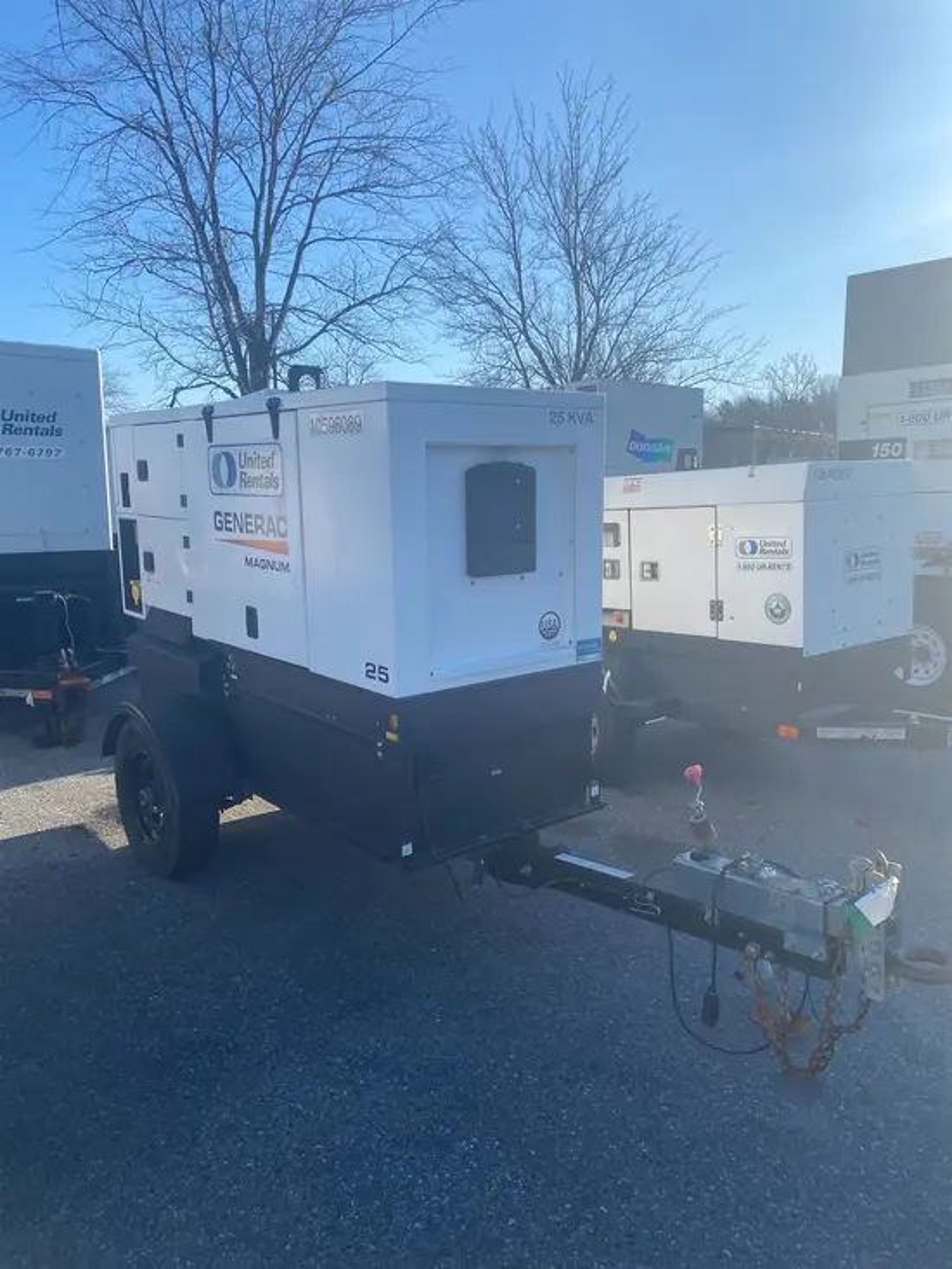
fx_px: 953
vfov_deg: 67.3
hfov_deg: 53.1
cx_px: 476
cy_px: 634
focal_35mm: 26
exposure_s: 1/2268
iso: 32
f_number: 1.8
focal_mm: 4.25
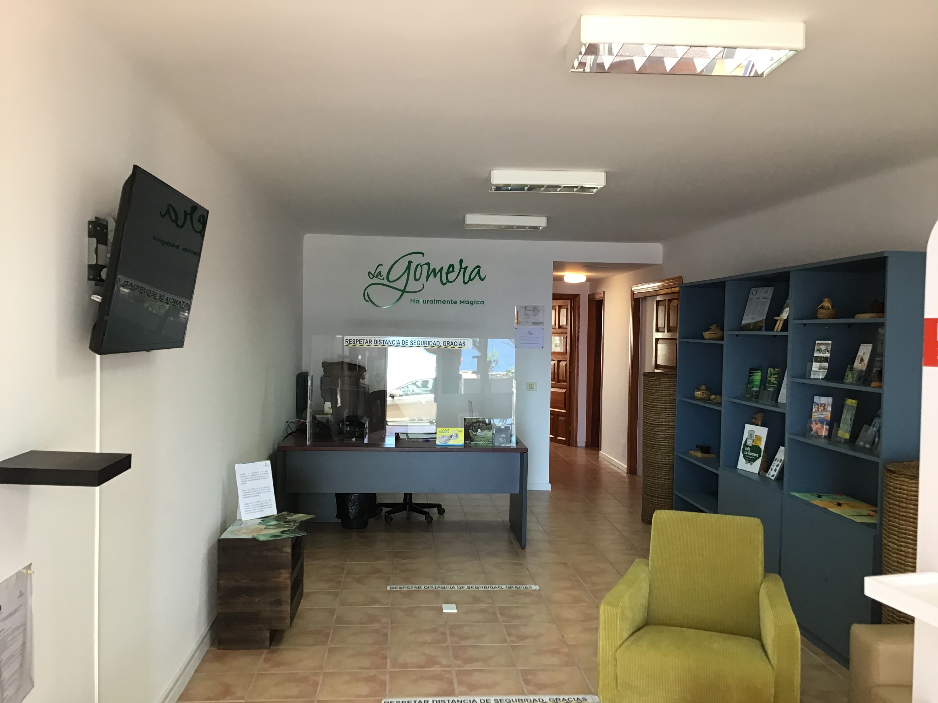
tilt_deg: -0.9
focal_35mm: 31
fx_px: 840
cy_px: 352
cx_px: 469
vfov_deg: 45.4
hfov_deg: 58.4
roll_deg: -1.2
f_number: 2.4
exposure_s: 1/33
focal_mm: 3.3
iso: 64
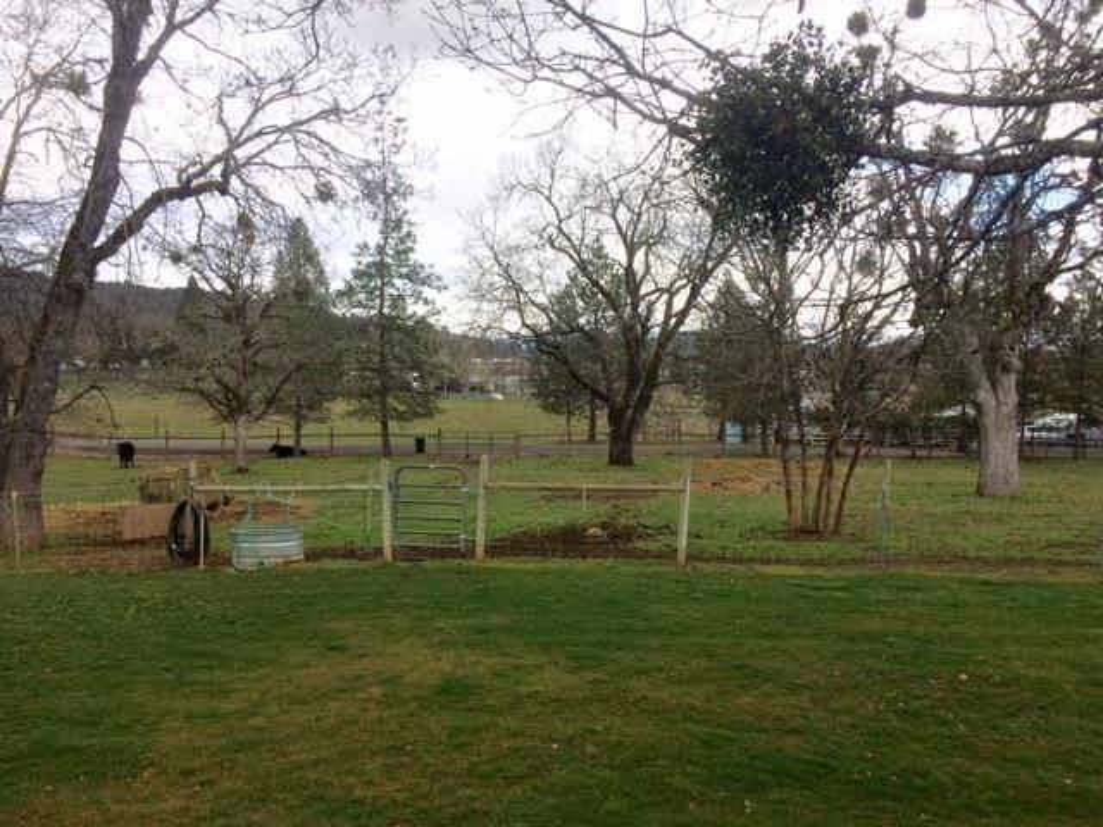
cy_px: 414
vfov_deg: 48.2
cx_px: 552
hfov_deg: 61.7
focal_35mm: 29
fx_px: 924
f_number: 2.2
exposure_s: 1/1080
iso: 32
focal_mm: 4.15
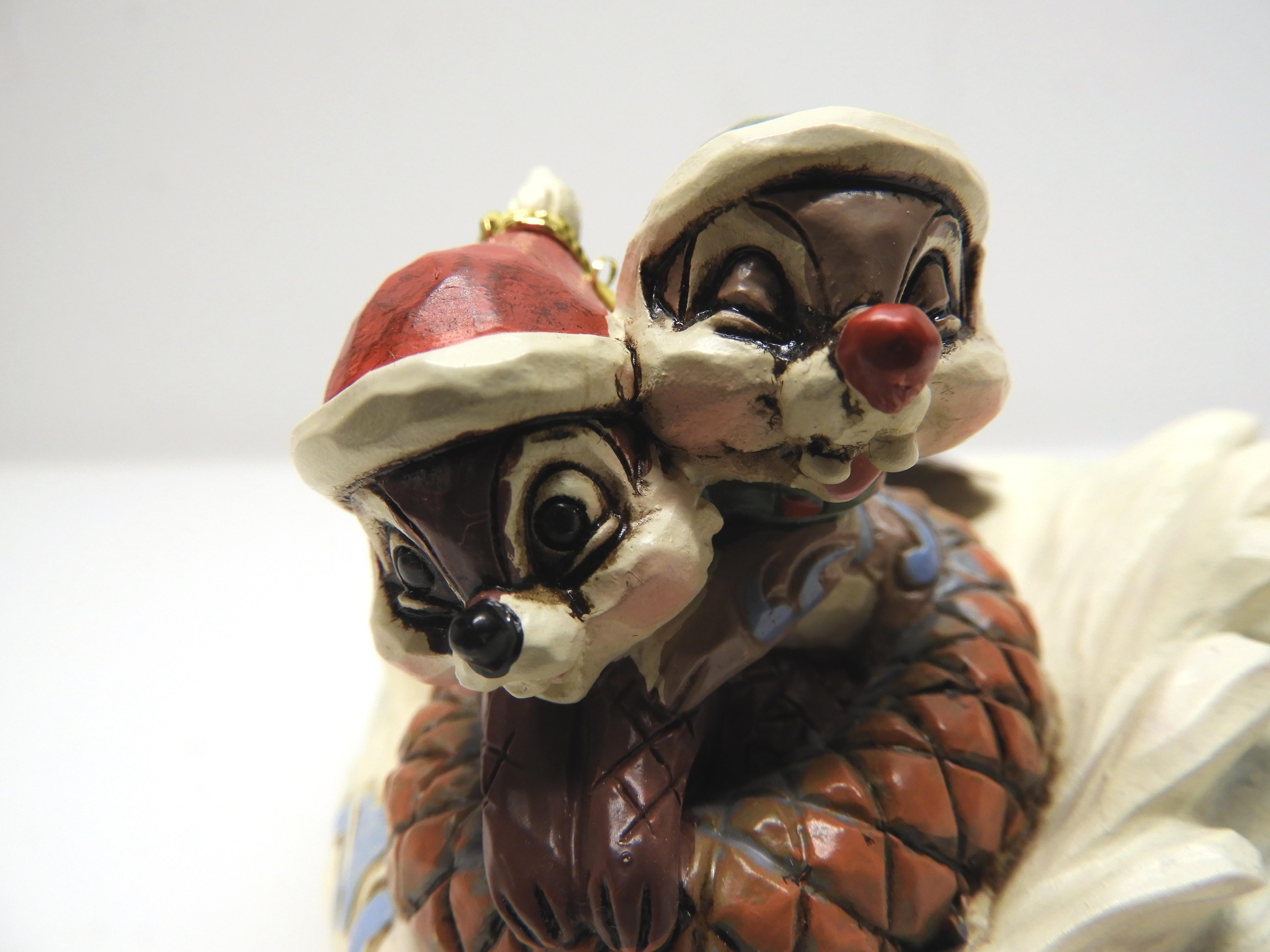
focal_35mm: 24
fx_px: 881
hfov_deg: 71.6
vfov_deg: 56.8
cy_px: 476
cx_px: 635
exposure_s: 1/30
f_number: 3.3
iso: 160
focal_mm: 4.3
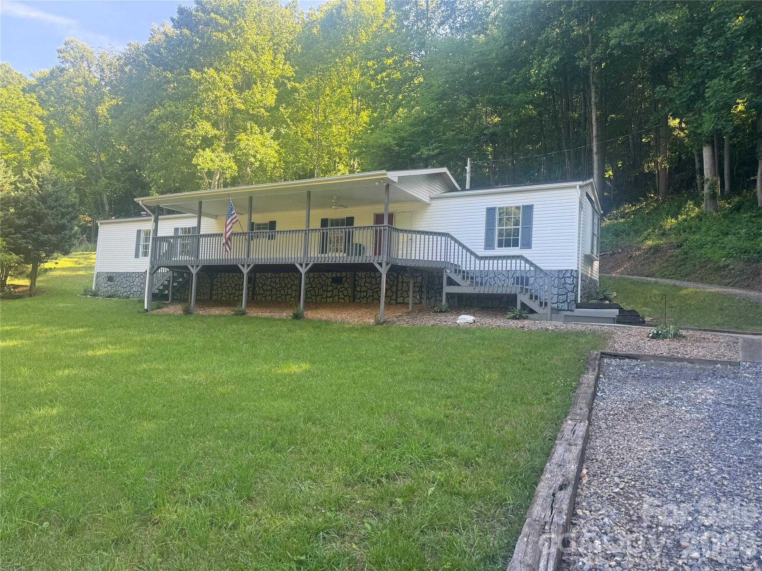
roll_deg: -2.5
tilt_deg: +3.7
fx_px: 528
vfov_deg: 56.8
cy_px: 286
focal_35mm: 24
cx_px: 381
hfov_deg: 71.6
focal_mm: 6.76
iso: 64
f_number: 1.78
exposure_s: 1/206
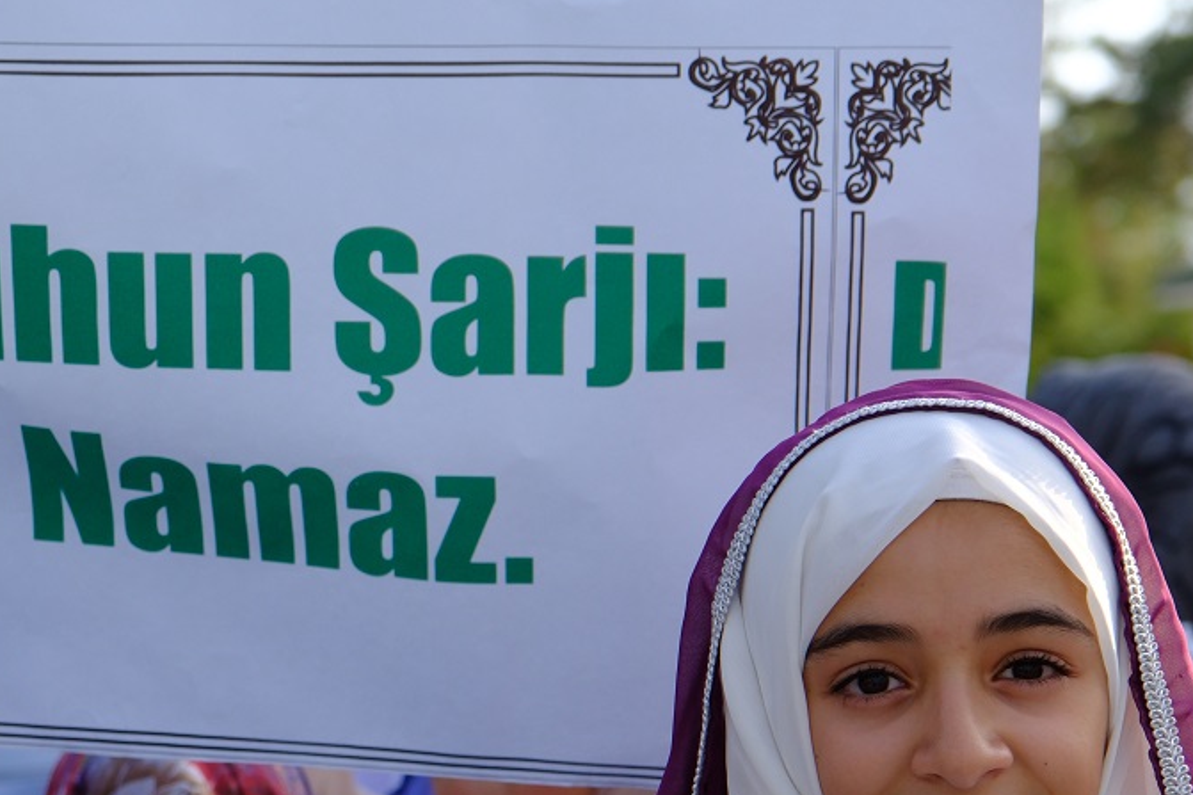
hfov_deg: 12.3
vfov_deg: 8.2
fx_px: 5532
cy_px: 662
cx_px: 336
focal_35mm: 167
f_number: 4
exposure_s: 1/800
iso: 320
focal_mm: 54.5
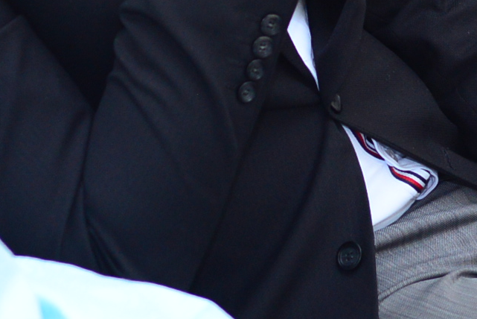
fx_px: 3804
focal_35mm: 287
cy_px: -175
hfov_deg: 7.1
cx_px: 481
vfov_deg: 4.8
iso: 800
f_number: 2.8
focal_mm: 50
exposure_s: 1/100
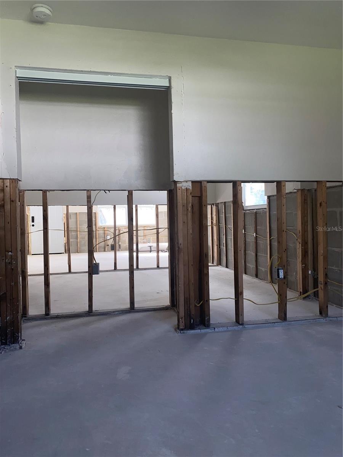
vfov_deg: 67.3
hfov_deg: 53.1
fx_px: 344
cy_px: 228
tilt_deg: -0.2
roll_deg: +1.7
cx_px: 172
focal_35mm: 26
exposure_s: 1/125
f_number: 1.8
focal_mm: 4.25
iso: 32
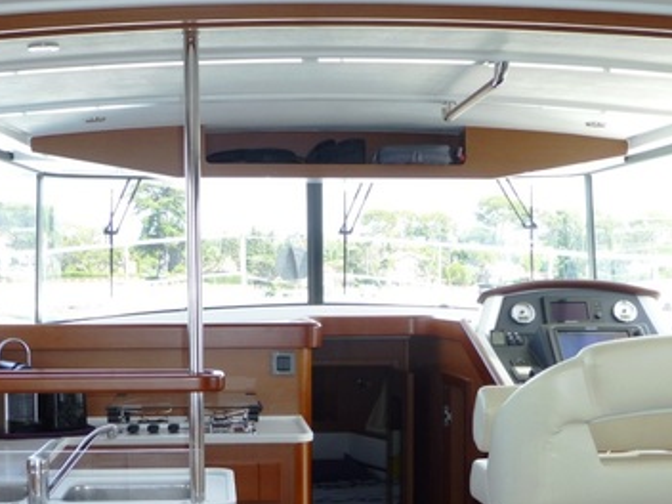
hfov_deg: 32.7
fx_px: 1145
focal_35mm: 59
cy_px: 378
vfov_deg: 24.5
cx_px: 327
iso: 100
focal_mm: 6.9
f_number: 3.9
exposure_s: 1/80
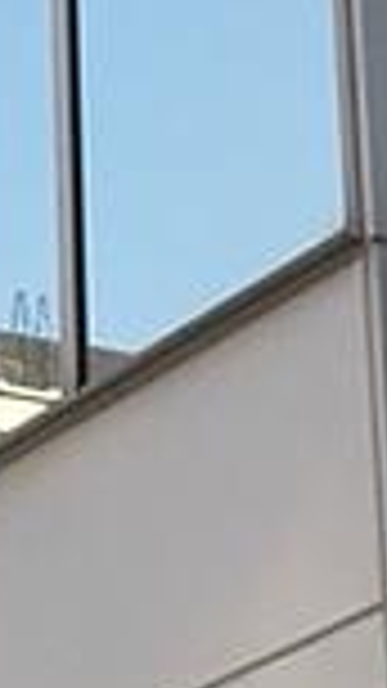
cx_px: -135
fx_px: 4016
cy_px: 196
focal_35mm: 220
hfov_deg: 5.5
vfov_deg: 9.8
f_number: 2.2
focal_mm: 4.15
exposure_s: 1/541
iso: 25
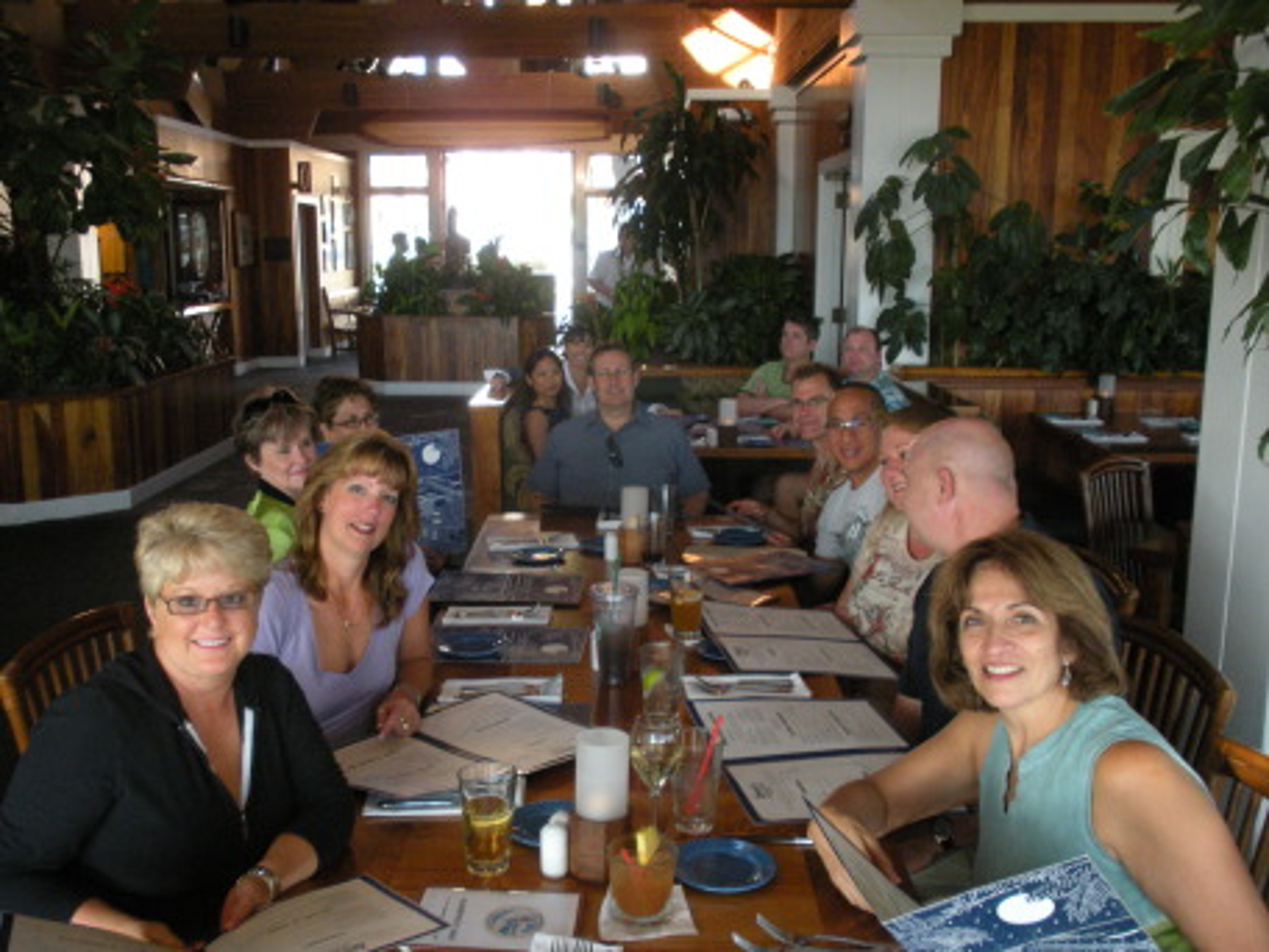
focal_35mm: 36
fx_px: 1320
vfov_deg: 39.7
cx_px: 634
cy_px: 476
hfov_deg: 51.4
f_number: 3.5
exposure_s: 1/60.5
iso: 320
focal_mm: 6.3
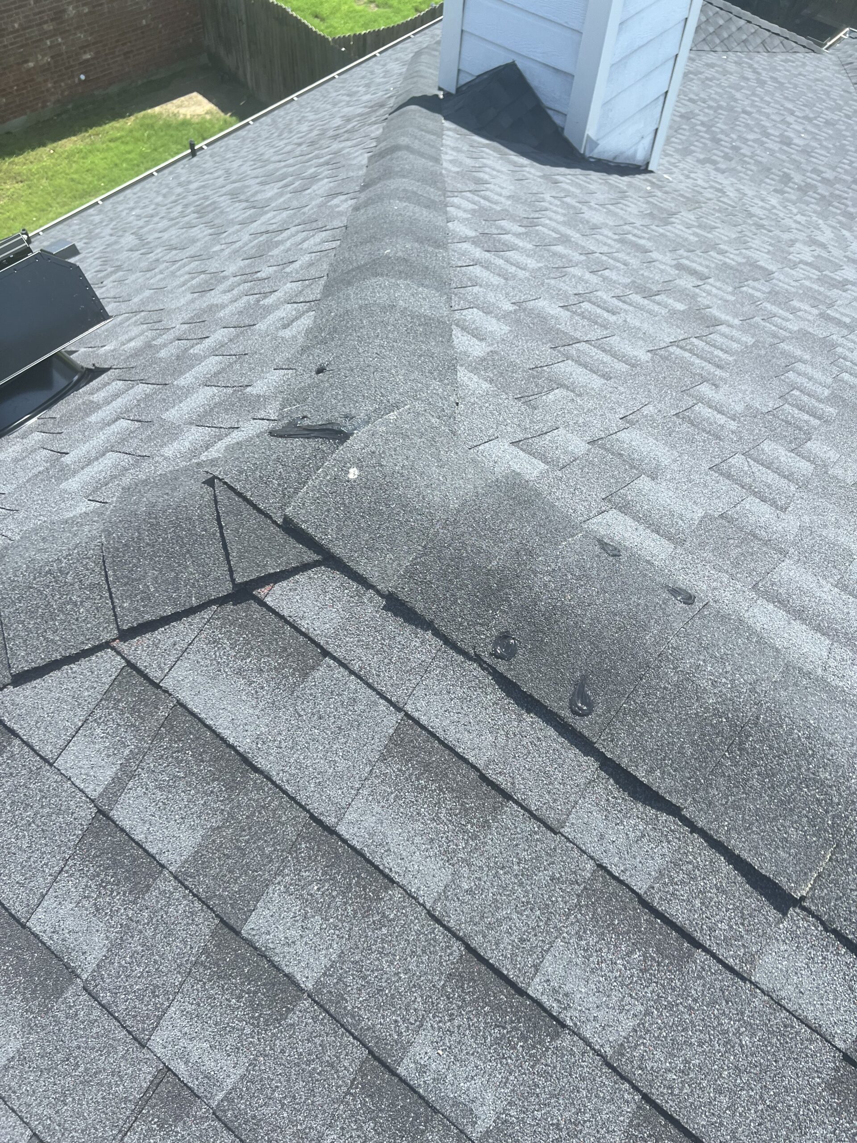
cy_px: 572
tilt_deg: -55.0
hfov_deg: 53.1
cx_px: 428
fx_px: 858
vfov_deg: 67.3
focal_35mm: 26
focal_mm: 5.7
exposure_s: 1/1698
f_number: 1.5
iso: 50
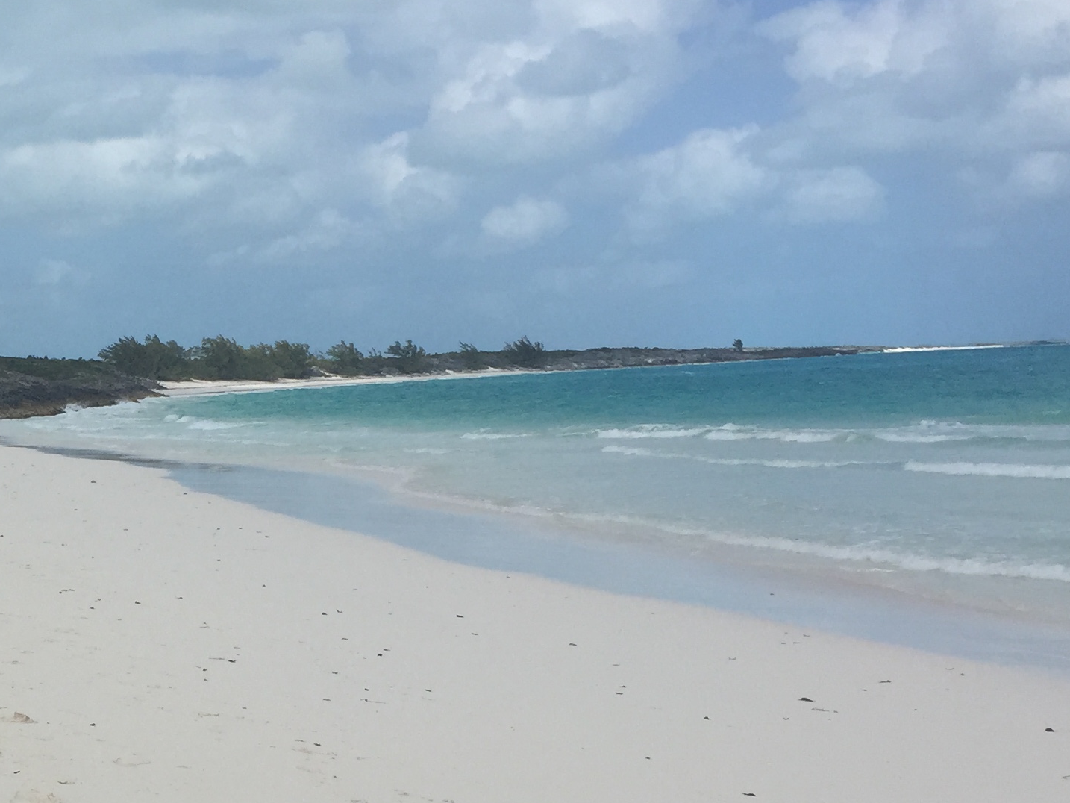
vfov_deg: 22.0
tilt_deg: -6.0
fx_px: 2040
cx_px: 4
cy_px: 644
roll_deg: +0.4
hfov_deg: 27.7
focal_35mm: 66
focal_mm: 4.15
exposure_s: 1/5650
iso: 32
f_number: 2.2
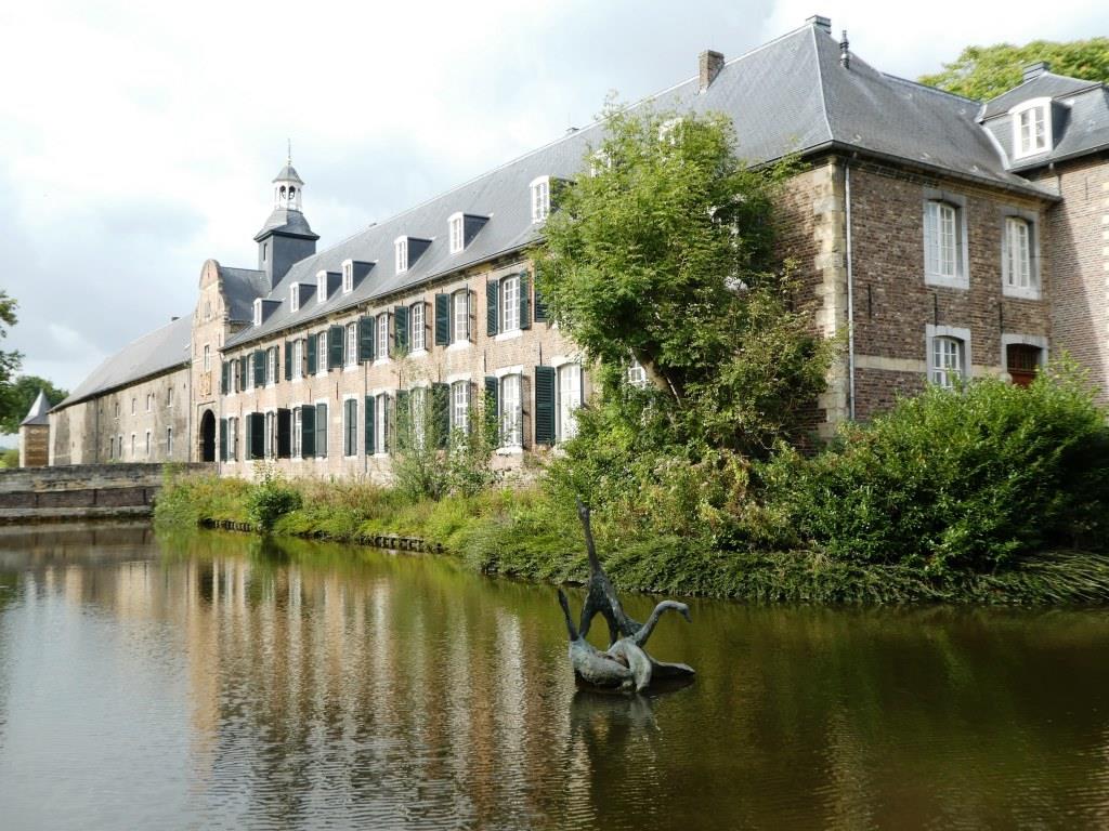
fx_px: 993
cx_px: 554
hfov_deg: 58.4
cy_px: 416
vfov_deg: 45.4
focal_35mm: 31
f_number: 3.5
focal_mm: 5.4
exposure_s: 1/400
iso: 80
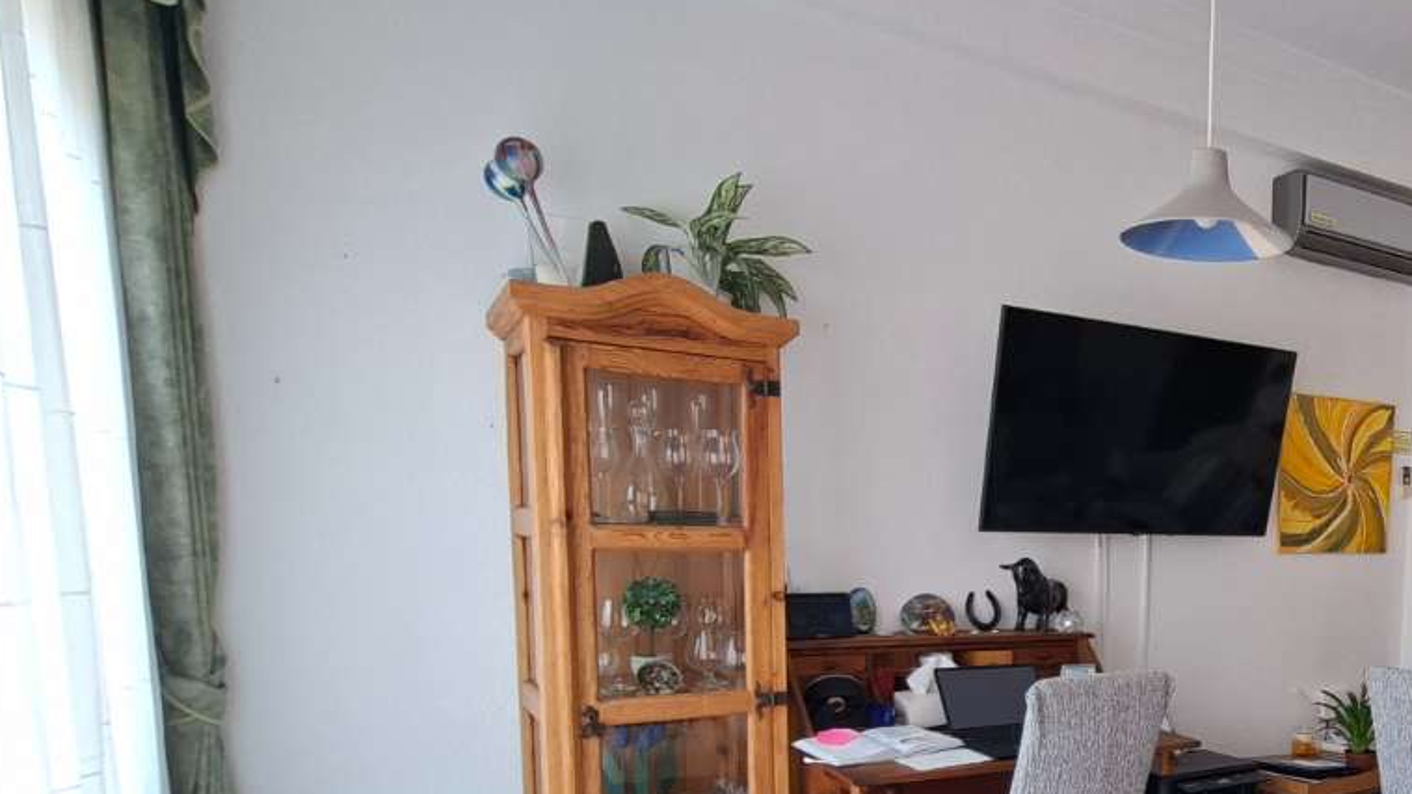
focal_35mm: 28
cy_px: 670
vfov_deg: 39.3
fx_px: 1048
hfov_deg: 60.6
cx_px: 1189
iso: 40
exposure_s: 1/40
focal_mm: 1.74
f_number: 2.2
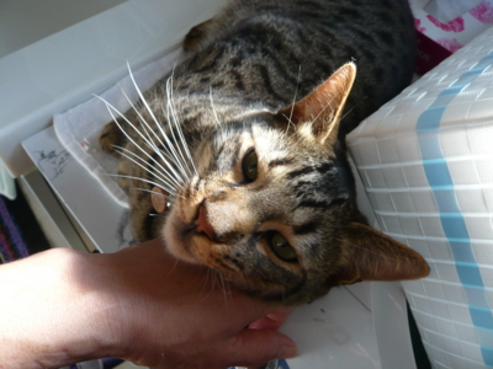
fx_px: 399
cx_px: 246
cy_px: 184
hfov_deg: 63.4
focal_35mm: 28
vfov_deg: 49.7
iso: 100
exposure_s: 1/30
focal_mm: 4.6
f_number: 2.8
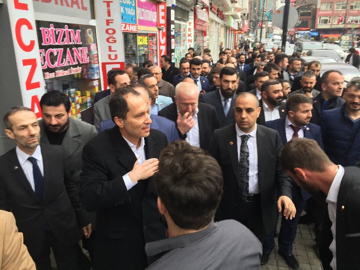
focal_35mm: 29
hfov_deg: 61.7
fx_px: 301
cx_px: 180
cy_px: 135
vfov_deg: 48.2
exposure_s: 1/100
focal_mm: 4.15
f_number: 2.2
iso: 50
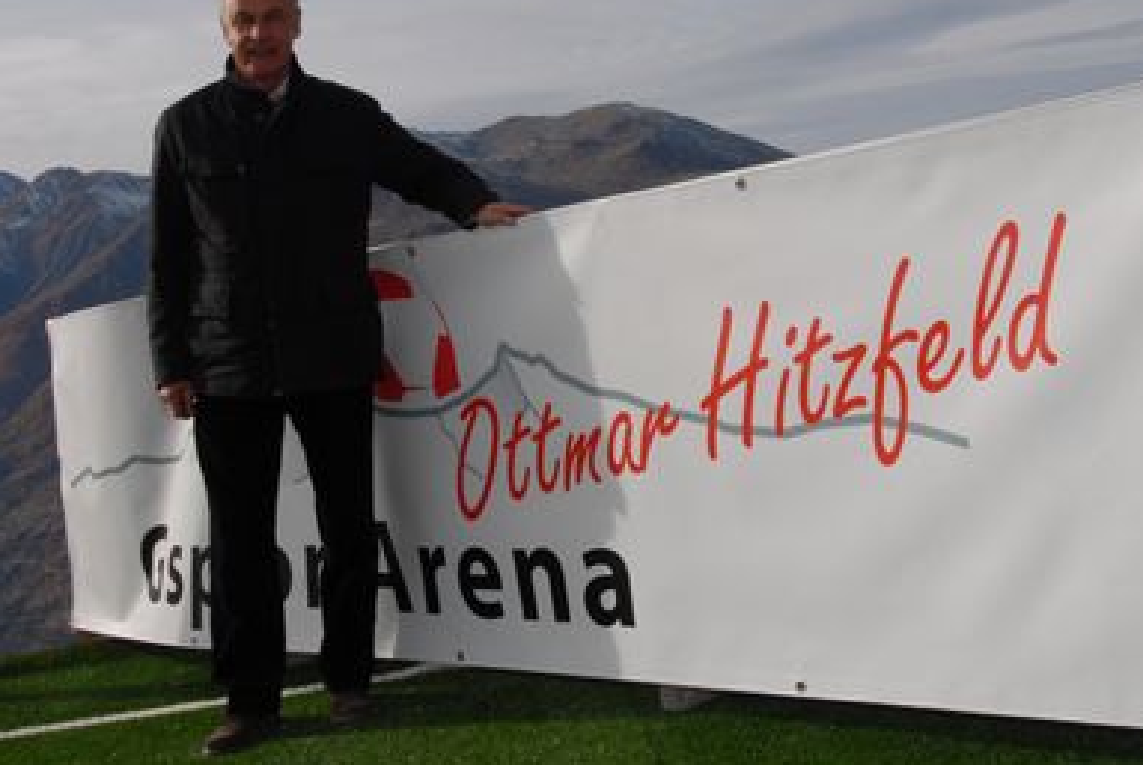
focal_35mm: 52
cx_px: 569
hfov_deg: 38.1
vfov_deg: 26.0
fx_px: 1653
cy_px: 335
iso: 200
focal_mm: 26
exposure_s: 1/250
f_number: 14
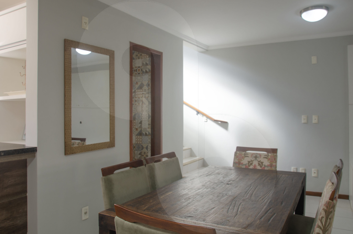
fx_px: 264
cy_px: 117
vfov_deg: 47.7
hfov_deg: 67.5
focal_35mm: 27
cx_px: 176
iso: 100
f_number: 8
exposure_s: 1/8
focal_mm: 18
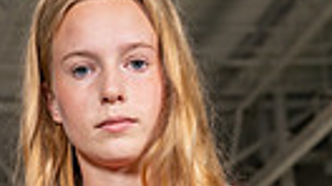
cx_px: 113
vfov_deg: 6.6
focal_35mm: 171
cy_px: 510
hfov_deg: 12.6
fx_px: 1504
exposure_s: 1/200
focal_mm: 48
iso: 200
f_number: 5.6
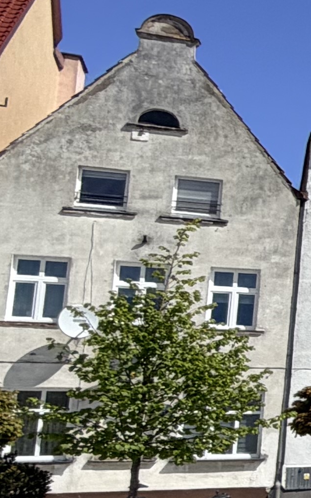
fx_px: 1139
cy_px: 293
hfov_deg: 8.9
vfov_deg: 24.6
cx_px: 1154
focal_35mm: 84
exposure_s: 1/1339
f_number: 2.2
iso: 20
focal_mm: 2.22
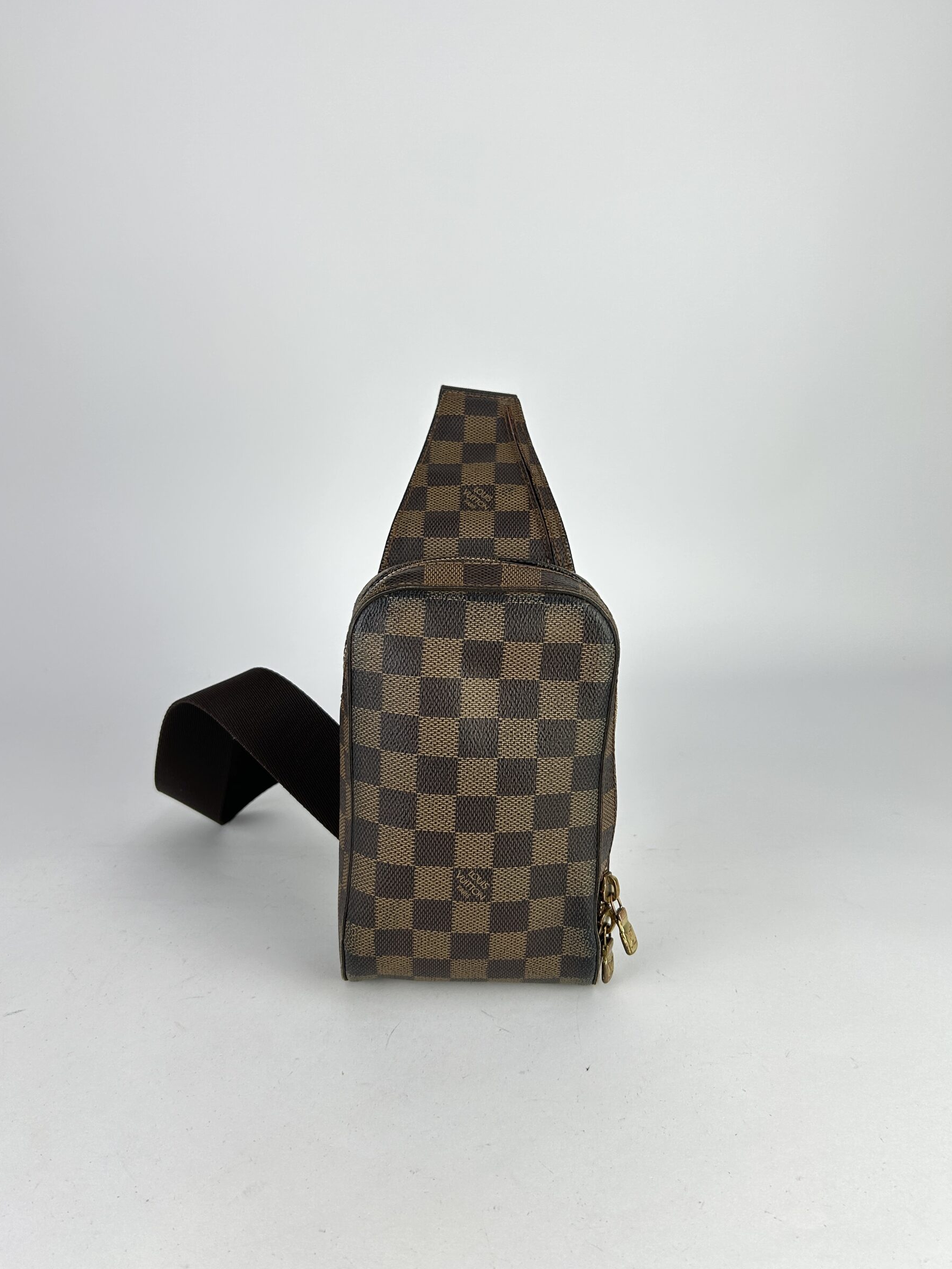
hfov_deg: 49.7
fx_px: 1027
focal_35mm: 28
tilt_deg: -15.9
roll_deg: -1.0
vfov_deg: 63.4
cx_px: 451
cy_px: 611
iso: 40
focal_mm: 5.7
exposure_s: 1/224
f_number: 1.5
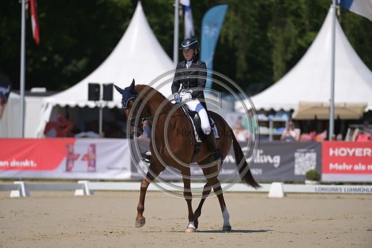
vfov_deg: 3.4
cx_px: 186
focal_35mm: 400
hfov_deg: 5.2
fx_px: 4134
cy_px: 124
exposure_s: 1/1250
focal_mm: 400
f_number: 5
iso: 140
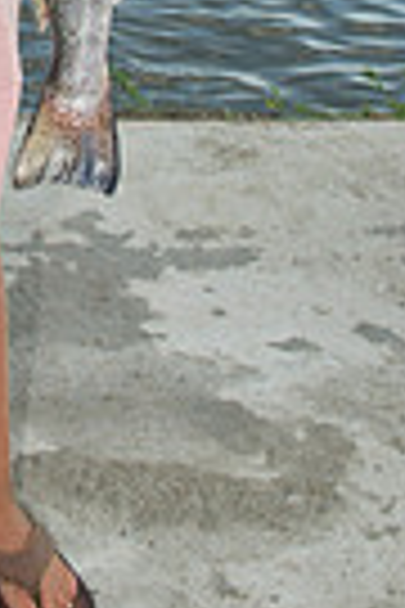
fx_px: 1350
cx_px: -146
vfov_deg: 21.6
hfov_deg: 16.0
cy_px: -279
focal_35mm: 80
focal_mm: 24
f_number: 6.3
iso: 200
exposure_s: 1/250
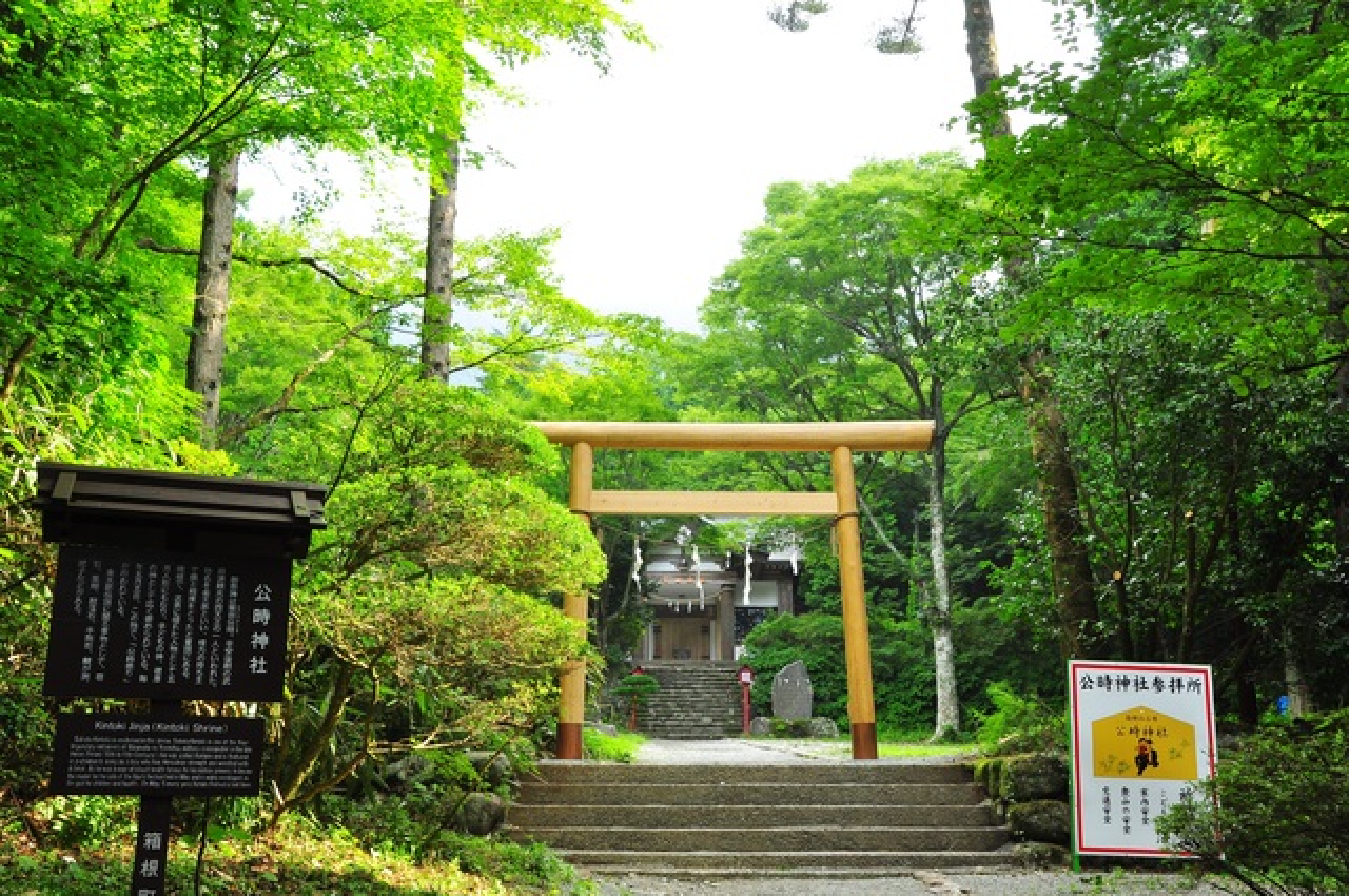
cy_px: 448
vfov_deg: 36.8
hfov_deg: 53.2
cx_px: 674
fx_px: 1347
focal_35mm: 36
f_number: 11
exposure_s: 1/60
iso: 400
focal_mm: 24
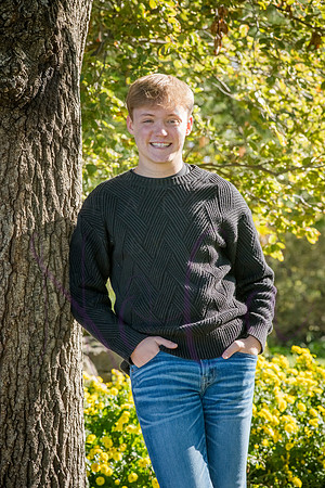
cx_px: 162
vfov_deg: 15.2
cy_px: 244
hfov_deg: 10.2
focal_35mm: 135
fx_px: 1828
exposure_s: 1/500
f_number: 9
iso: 800
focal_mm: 135
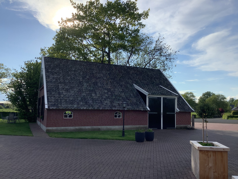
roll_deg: -1.6
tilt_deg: +4.7
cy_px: 90
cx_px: 119
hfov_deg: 58.4
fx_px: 213
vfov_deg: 45.4
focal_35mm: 31
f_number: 2.4
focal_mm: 3.3
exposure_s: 1/1567
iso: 25
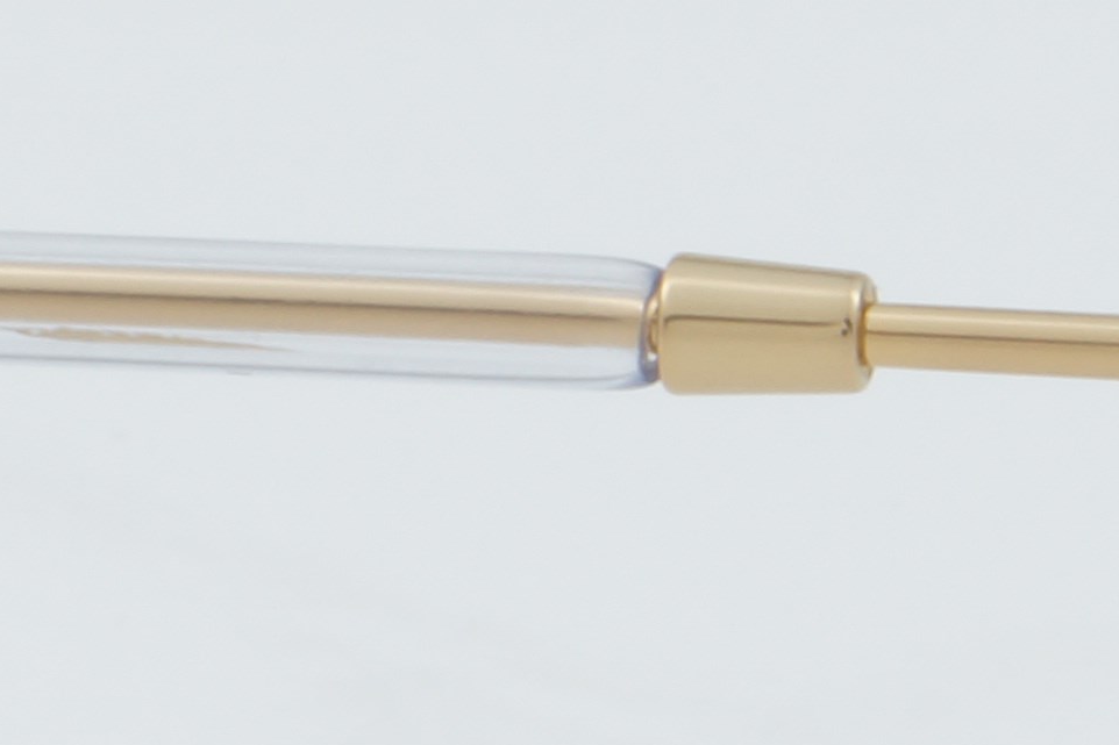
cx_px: 1361
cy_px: 9
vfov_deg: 2.9
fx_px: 14544
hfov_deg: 4.4
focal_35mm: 468
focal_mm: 50
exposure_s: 1/4
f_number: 29
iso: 100
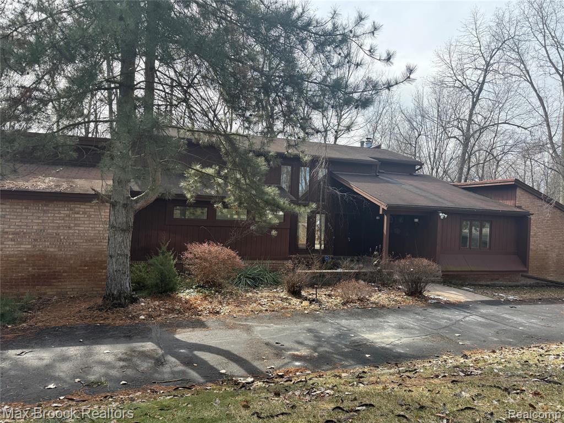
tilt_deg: +0.7
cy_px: 212
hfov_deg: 71.6
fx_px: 391
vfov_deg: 56.8
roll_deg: -2.6
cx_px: 282
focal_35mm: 24
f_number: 1.78
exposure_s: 1/2232
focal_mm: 6.76
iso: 100
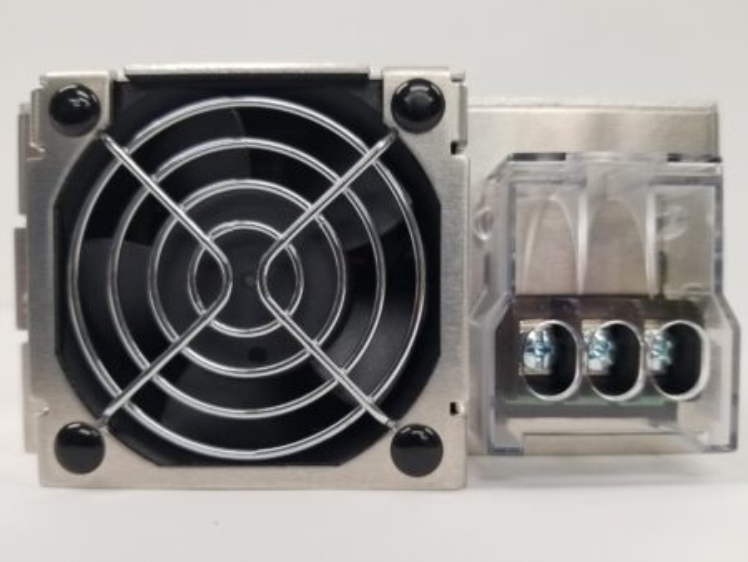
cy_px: 281
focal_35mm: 26
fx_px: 562
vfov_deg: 53.1
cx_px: 374
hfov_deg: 67.3
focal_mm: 4.25
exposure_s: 1/120
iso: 80
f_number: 1.7
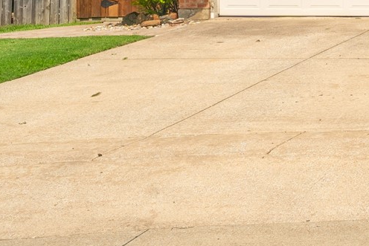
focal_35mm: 142
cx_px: 673
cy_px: -188
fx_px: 1458
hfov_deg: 13.0
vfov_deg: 9.2
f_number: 9
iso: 100
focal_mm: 32.5
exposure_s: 1/500
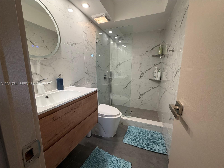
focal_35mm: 14
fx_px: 91
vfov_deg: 85.7
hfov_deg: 102.1
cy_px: 84
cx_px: 112
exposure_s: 1/120
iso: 250
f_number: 2.2
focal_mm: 2.22
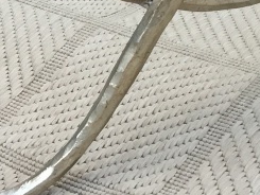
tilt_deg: -22.8
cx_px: 127
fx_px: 1142
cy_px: -57
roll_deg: +6.4
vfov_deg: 9.6
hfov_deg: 13.0
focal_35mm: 152
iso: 25
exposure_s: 1/33
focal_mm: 3.3
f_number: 2.4
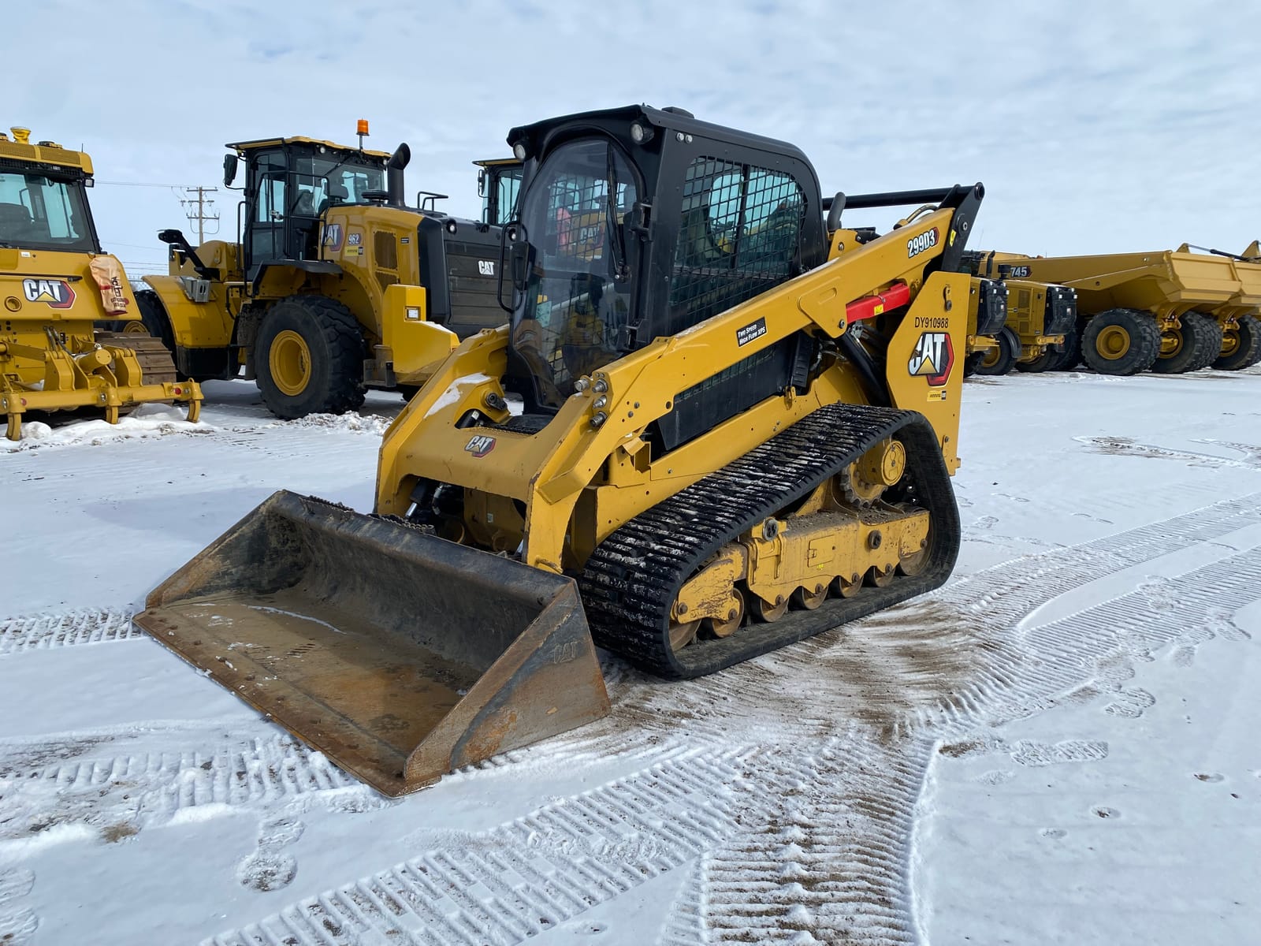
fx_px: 947
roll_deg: +0.6
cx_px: 630
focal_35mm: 26
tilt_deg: -9.1
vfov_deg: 53.1
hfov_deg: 67.3
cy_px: 473
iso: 32
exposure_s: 1/5495
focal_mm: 4.25
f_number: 1.8
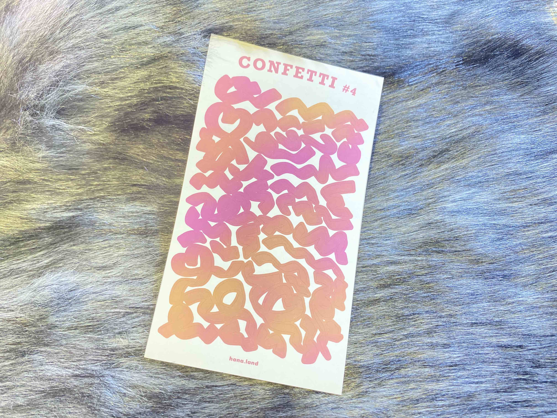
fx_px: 418
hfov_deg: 67.3
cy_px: 209
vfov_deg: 53.1
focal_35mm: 26
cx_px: 278
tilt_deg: -67.6
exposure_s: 1/50
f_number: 1.8
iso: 160
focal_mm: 4.25
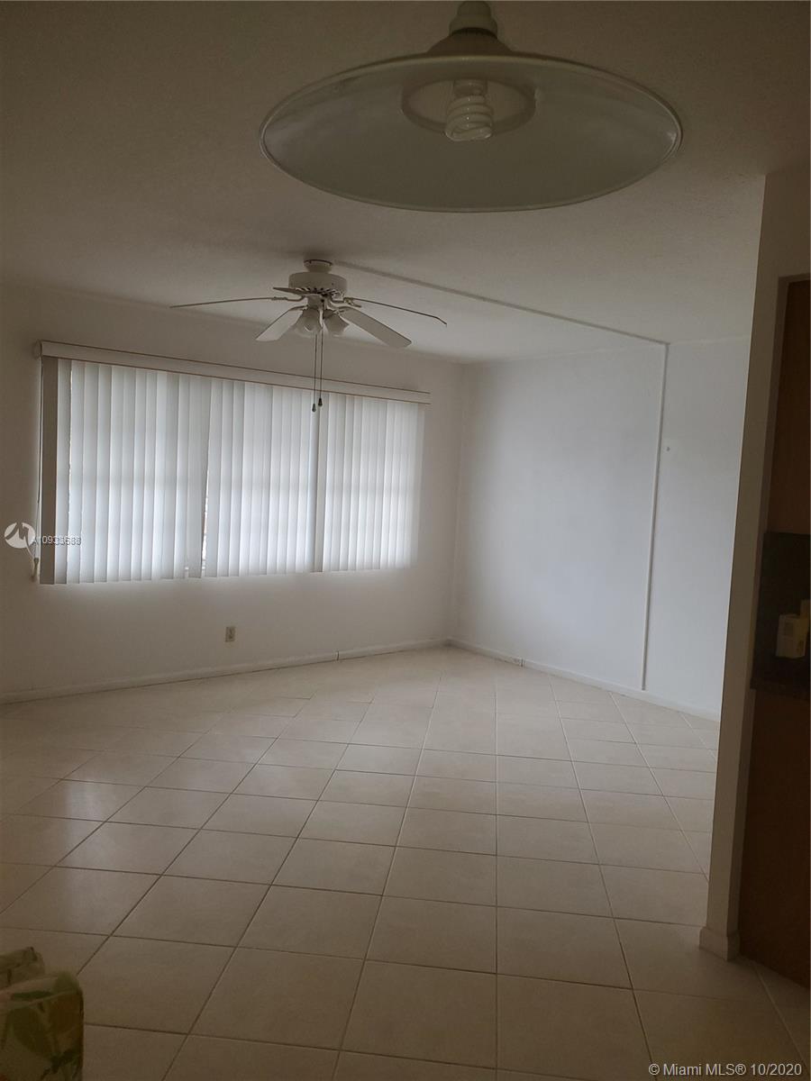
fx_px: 812
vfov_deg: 67.3
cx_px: 406
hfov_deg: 53.1
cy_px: 540
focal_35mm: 26
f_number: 2.4
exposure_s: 1/120
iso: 100
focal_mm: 4.3
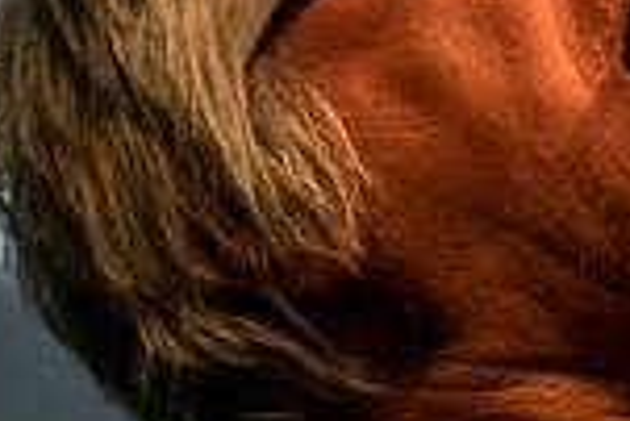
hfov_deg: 3.6
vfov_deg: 2.4
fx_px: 10054
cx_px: 438
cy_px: 415
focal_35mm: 574
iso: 500
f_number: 2.8
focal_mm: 120
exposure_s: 1/125
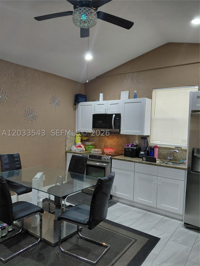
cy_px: 133
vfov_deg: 69.4
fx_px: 193
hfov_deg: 54.9
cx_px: 100
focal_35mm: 25
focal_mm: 4.69
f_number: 1.8
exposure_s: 1/60
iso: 250
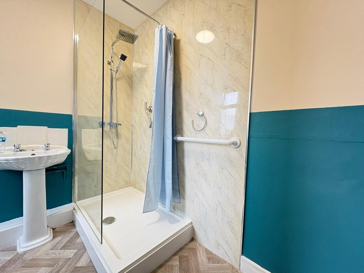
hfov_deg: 102.1
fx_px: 147
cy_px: 136
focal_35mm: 14
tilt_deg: -2.1
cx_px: 182
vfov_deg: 85.7
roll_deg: -1.2
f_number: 2.2
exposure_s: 1/50
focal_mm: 2.22
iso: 200
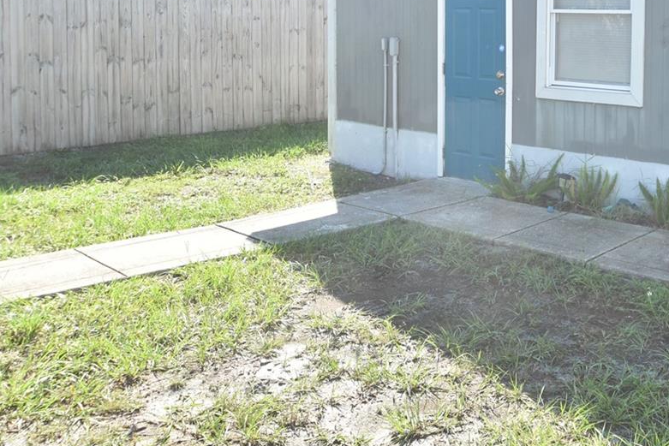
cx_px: 534
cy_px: 46
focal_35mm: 43
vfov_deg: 29.9
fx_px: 799
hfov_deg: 43.3
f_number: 8
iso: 200
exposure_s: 1/250
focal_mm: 14
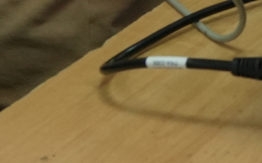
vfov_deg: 7.0
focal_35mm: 169
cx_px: 503
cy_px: -307
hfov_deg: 11.3
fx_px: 1207
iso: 1600
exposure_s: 1/125
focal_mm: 18
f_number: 5.6
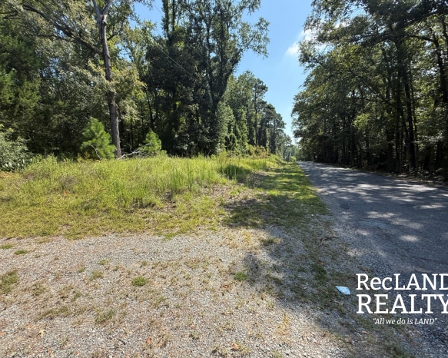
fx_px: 199
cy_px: 177
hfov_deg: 96.8
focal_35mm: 15
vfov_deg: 84.0
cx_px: 218
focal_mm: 2.22
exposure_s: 1/1087
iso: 64
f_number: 2.2
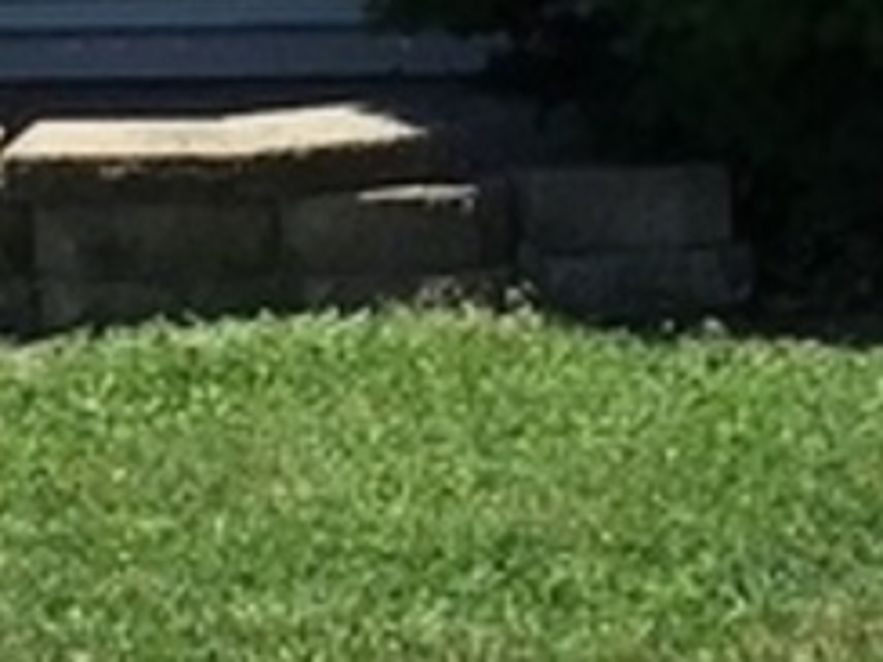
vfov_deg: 7.9
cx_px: 599
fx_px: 4668
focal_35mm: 183
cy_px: -416
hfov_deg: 10.8
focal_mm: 3.3
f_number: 2.4
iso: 25
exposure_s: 1/1235
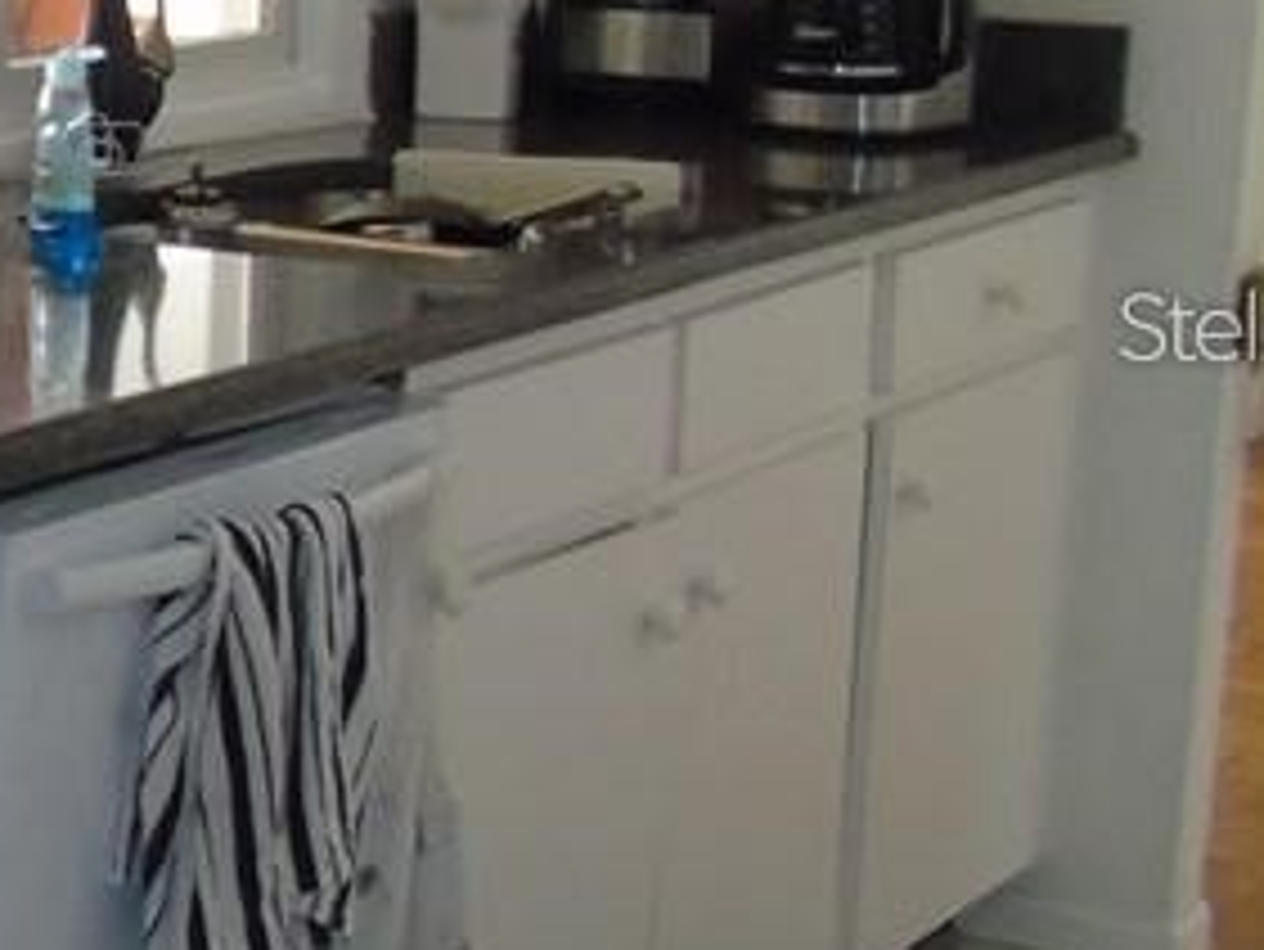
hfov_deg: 18.5
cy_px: 324
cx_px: -760
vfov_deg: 16.2
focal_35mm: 91
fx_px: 3324
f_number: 3.4
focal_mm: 4.4
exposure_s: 1/30
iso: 400
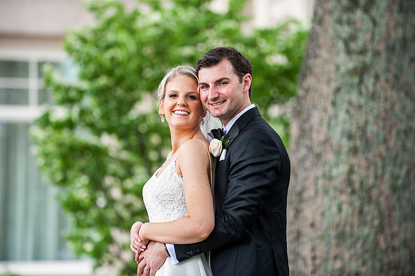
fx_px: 2304
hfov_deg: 10.3
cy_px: 138
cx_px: 208
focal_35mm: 200
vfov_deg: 6.9
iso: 640
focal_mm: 200
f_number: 3.5
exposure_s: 1/250
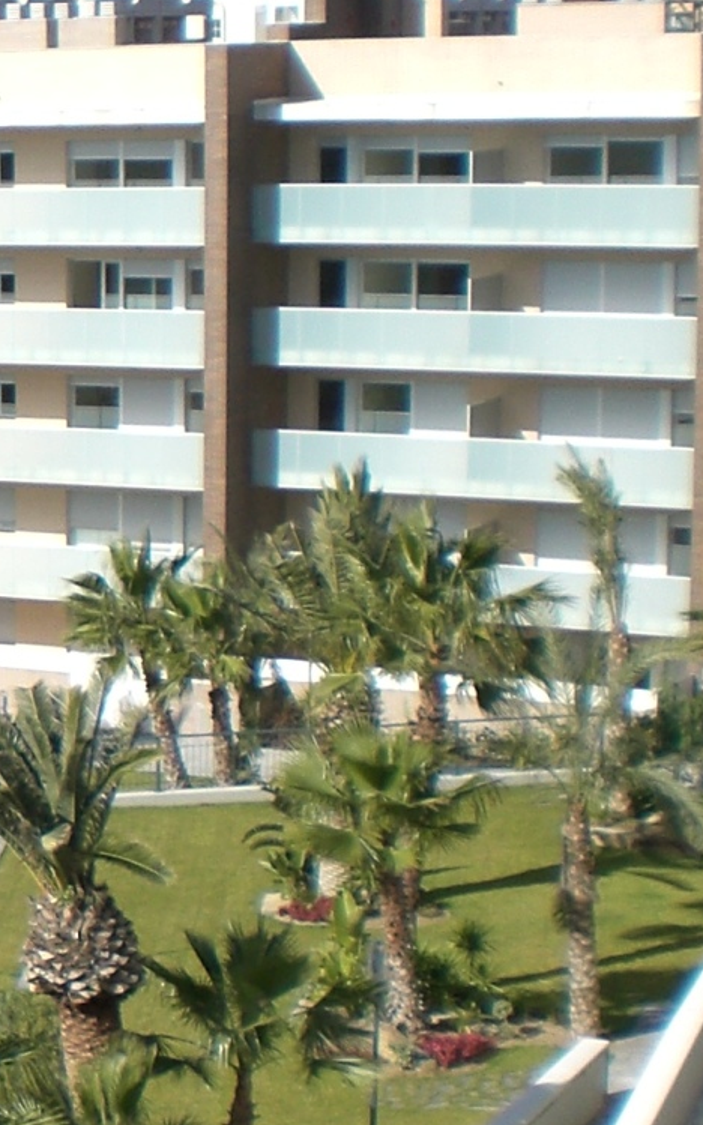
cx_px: -668
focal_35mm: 108
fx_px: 3311
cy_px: 742
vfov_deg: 19.2
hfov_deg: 11.1
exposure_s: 1/400
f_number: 4.4
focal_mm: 6.3
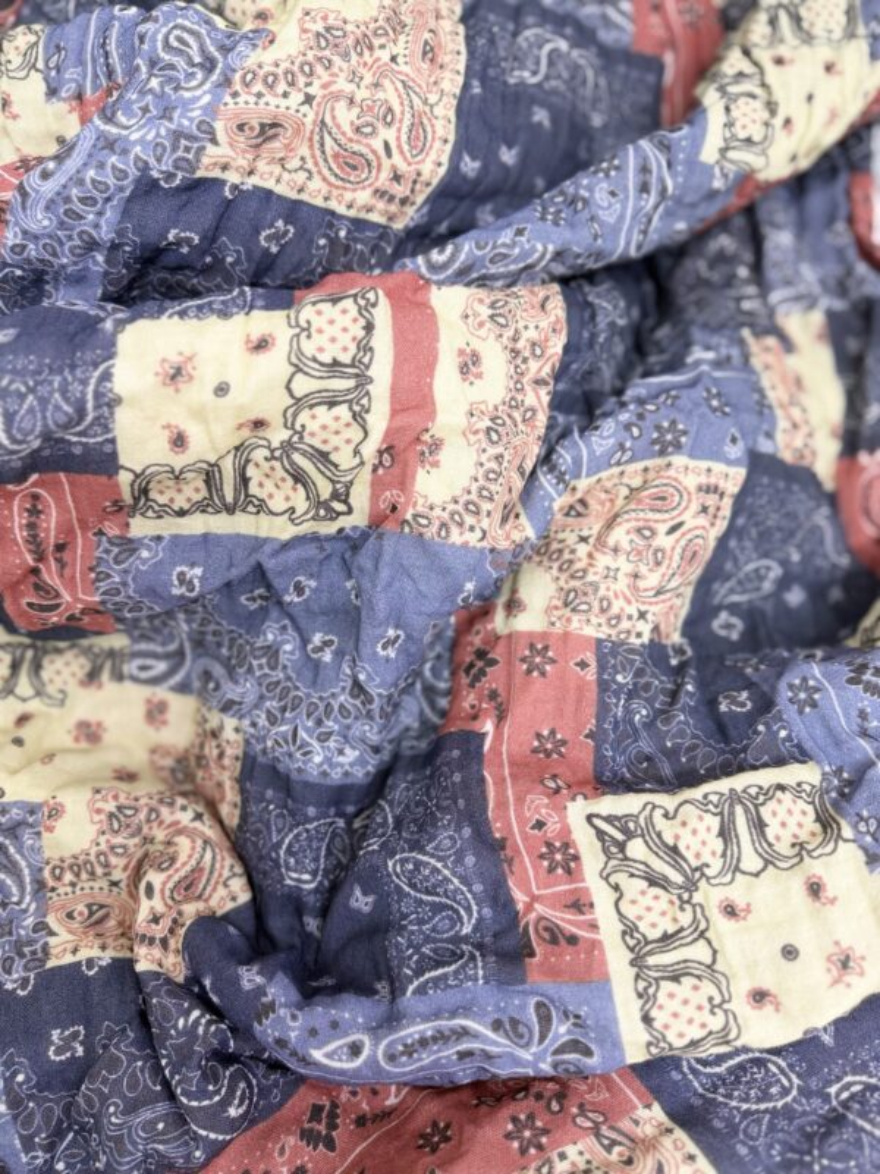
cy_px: 587
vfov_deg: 71.6
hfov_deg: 56.8
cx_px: 440
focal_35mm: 24
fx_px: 813
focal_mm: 6.76
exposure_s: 1/121
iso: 125
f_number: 1.78
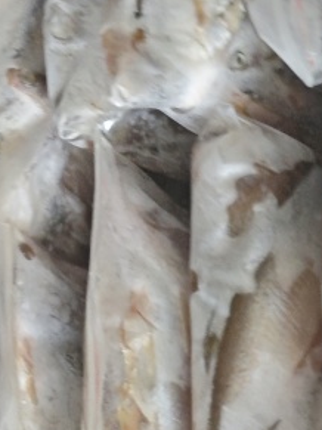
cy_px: -206
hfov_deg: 16.4
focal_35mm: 88
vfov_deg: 19.5
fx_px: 1092
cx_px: -10
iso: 500
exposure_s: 1/50
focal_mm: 5.84
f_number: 1.6
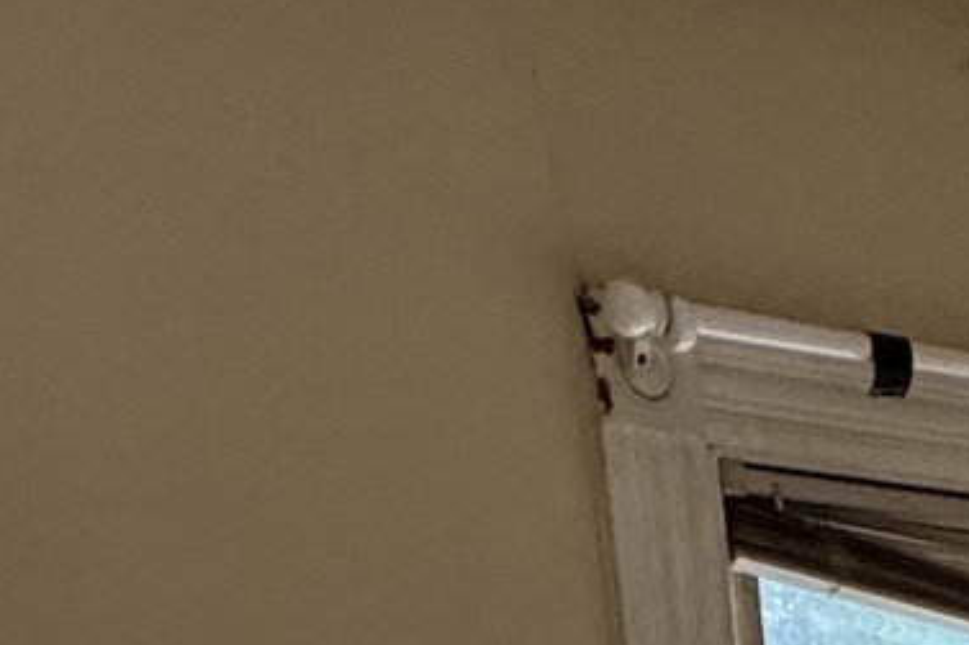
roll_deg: +1.0
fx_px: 2394
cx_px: 1478
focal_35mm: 89
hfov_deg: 19.7
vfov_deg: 10.5
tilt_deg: -22.3
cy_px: 1961
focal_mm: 2.22
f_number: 2.2
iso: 250
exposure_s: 1/99
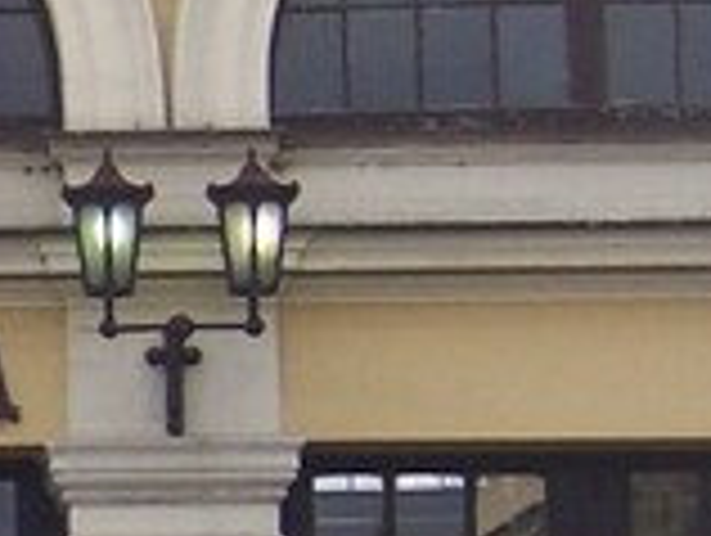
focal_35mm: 243
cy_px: 599
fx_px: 4999
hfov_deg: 8.0
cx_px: -385
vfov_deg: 6.1
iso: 80
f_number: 2.8
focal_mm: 6.2
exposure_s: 1/250
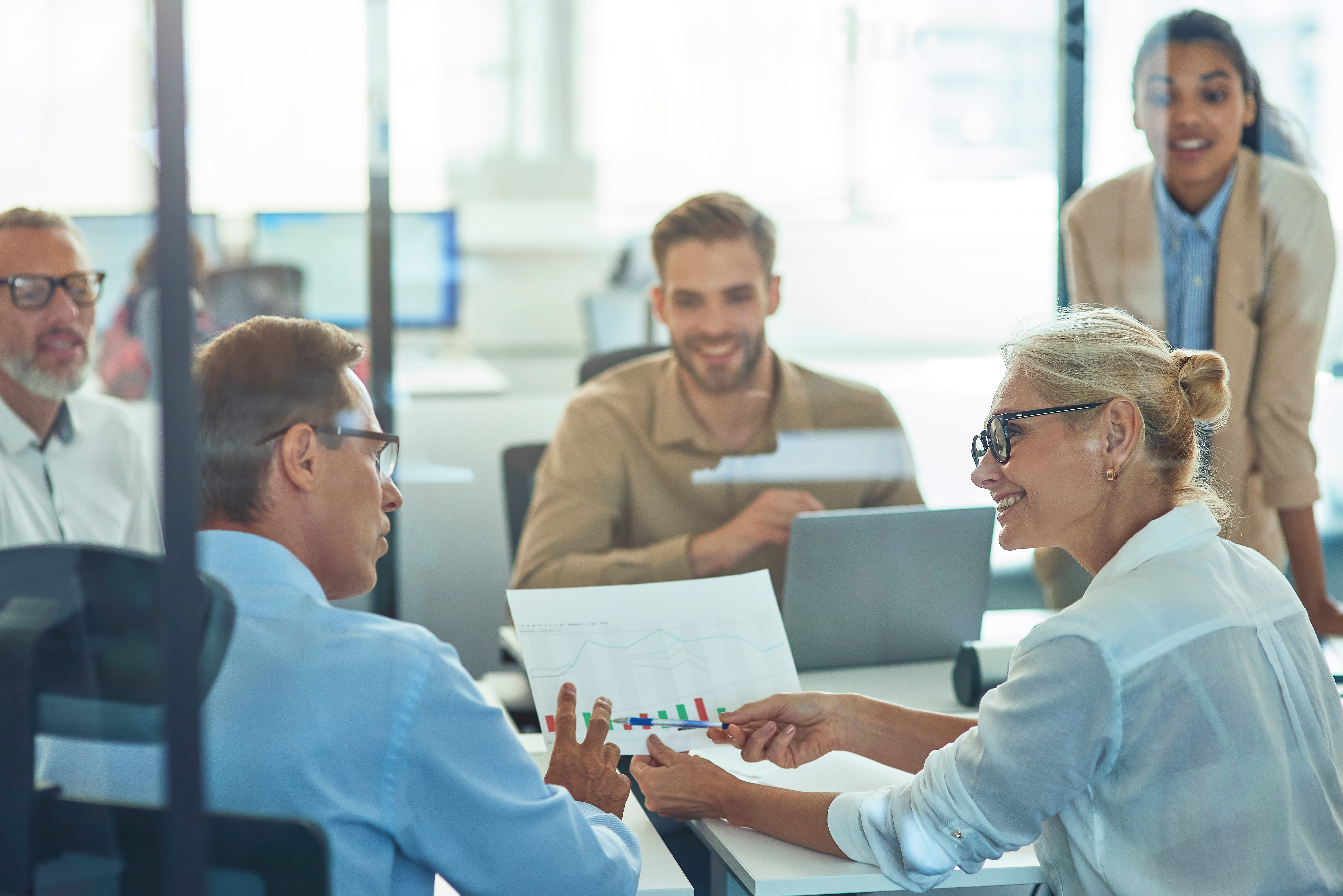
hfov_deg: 23.9
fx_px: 3172
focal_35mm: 85
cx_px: 672
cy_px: 448
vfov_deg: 16.1
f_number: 2.5
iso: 250
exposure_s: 1/200
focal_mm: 85
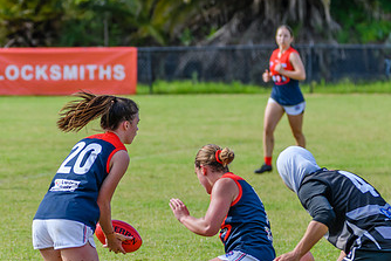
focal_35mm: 589
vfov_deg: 2.3
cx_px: 151
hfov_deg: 3.5
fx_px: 6400
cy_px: 209
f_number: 5.6
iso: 800
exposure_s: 1/1600
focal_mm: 240
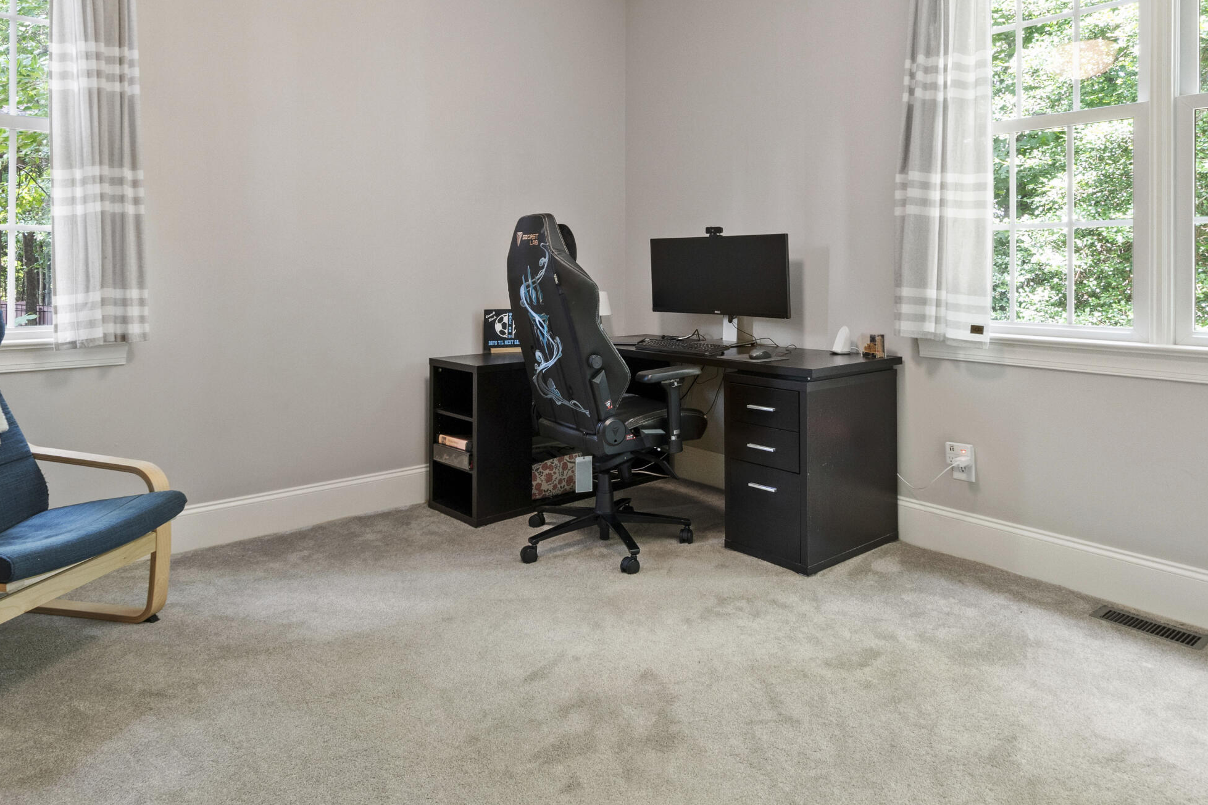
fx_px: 772
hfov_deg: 76.1
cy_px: 254
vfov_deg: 53.8
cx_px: 610
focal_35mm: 23
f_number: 9
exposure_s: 1.3
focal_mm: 10
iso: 200
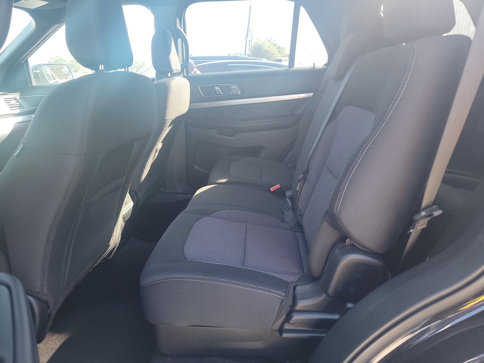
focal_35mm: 24
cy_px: 182
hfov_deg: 71.6
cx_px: 242
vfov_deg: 56.8
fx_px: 336
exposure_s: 1/59
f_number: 1.8
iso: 167
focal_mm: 6.7
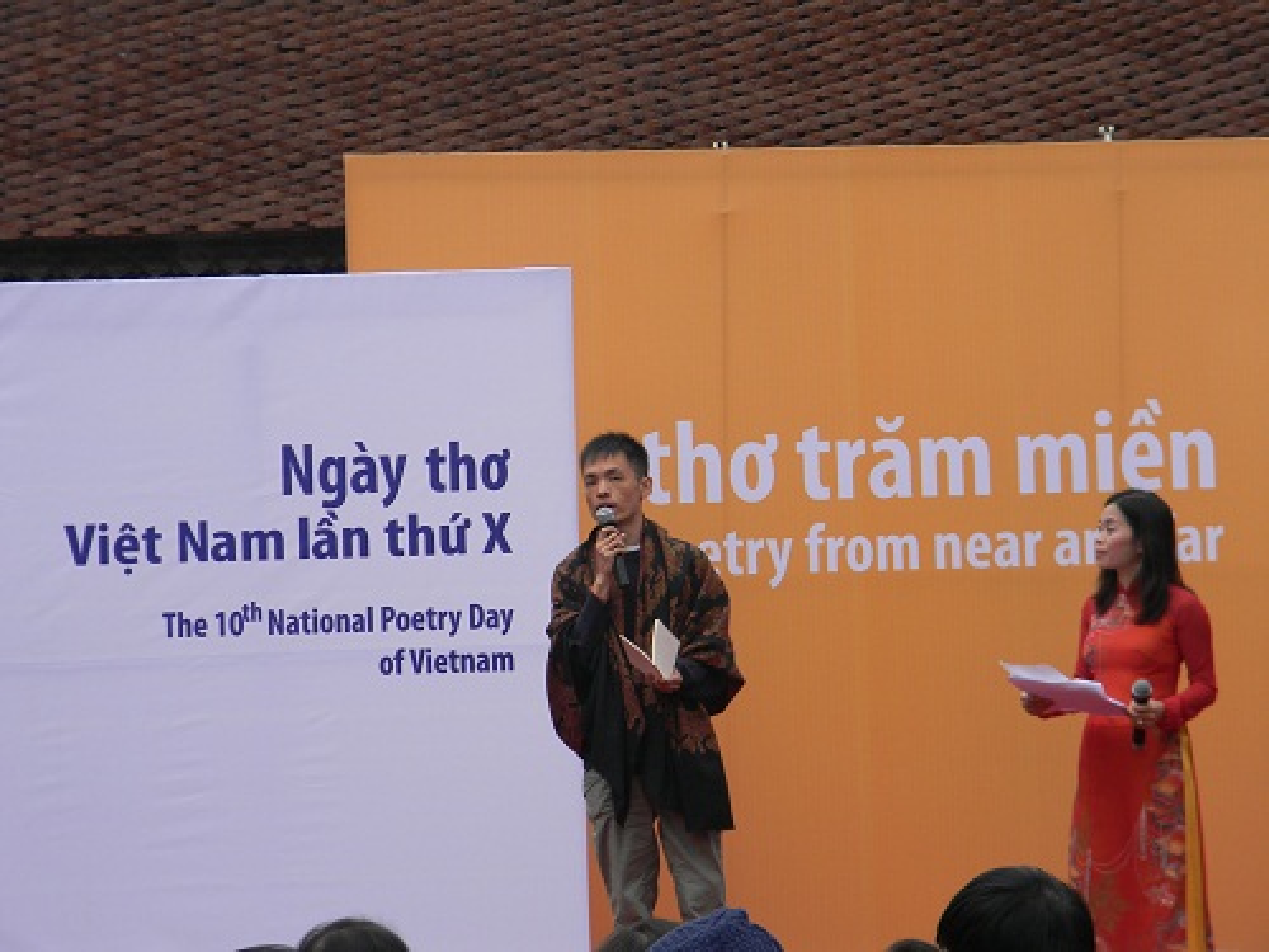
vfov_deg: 10.0
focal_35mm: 148
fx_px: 5426
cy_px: 476
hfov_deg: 13.3
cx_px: 634
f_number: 5
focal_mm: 26.8
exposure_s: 1/120
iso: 80
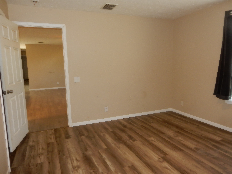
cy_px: 87
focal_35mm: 25
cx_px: 116
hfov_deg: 69.4
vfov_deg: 54.9
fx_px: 168
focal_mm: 4.5
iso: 220
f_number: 3.7
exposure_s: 1/30
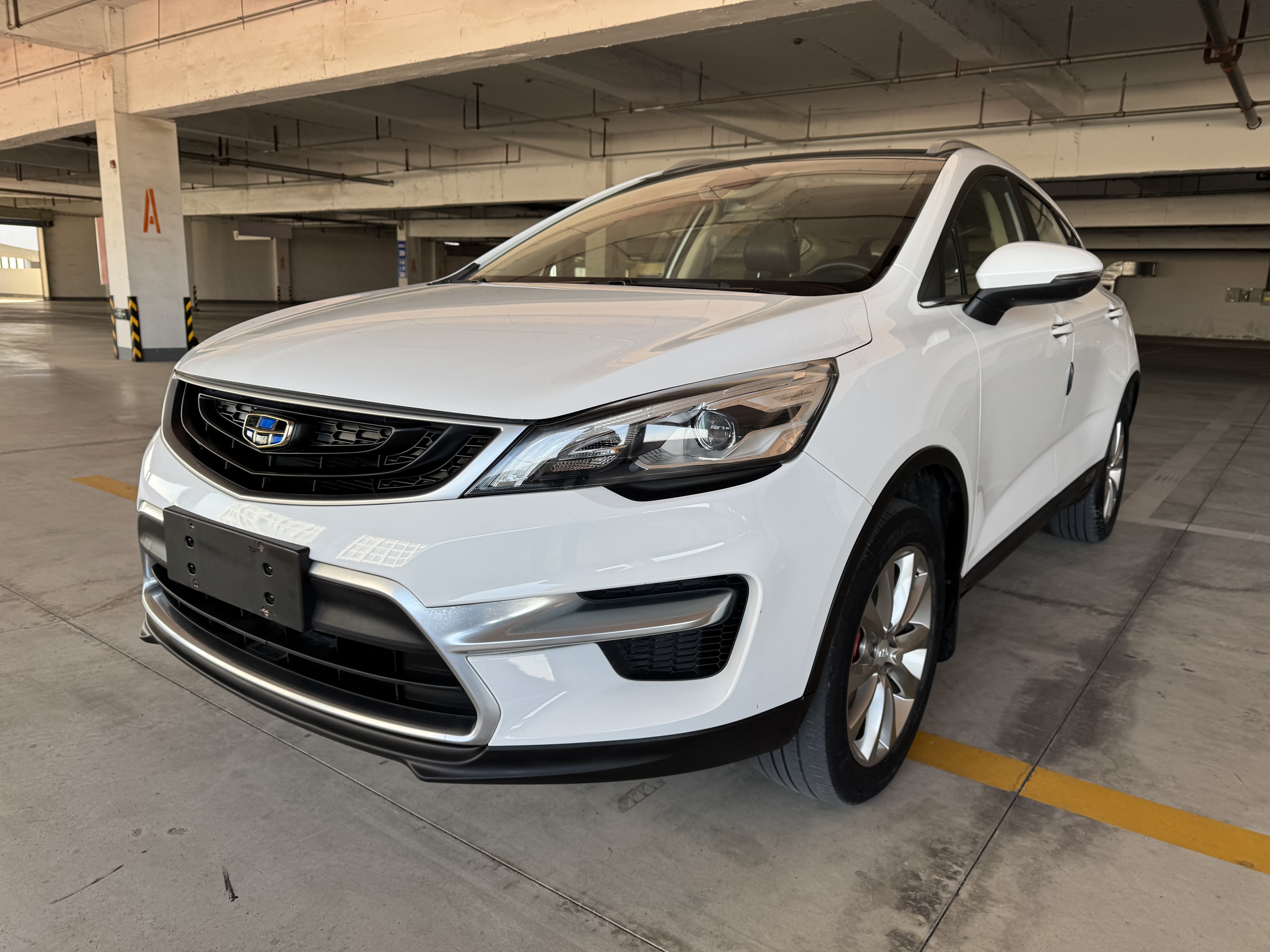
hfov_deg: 71.6
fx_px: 881
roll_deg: -1.3
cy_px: 476
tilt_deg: -11.2
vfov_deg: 56.8
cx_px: 635
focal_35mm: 24
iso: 64
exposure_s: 1/267
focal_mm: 6.76
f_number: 1.78
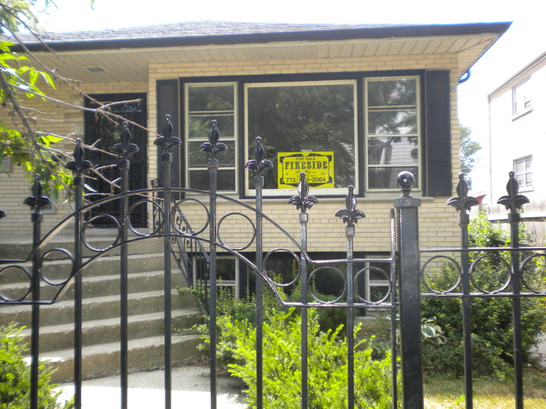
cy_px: 204
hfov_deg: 52.6
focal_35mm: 35
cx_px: 273
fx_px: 552
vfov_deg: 40.7
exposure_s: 1/280
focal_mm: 6.3
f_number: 3.1
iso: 113
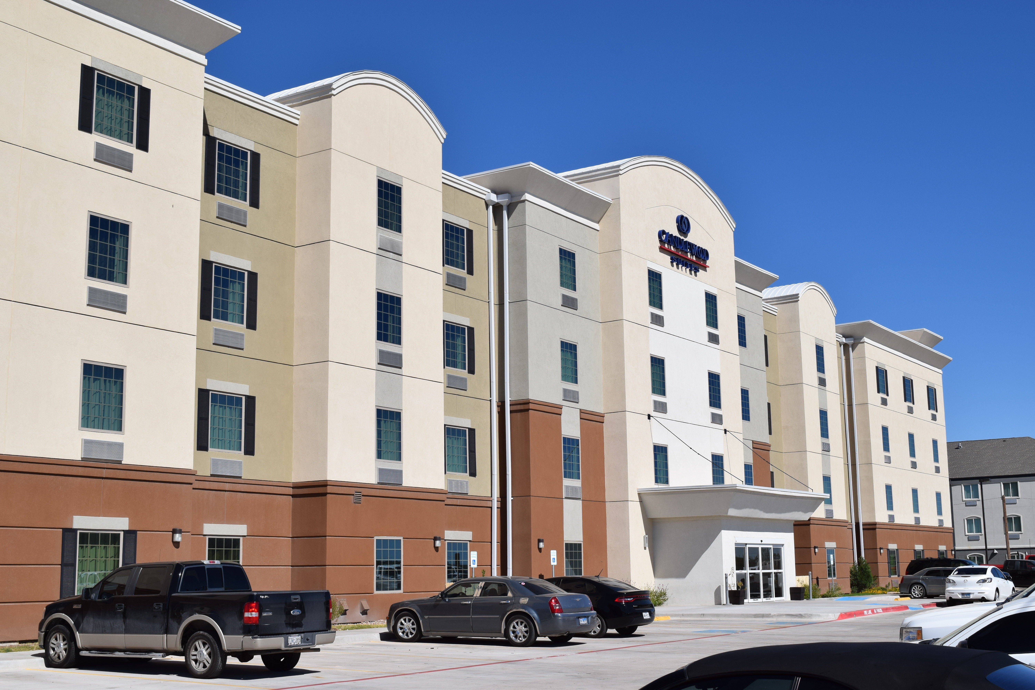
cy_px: 345
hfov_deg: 43.6
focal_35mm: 45
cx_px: 518
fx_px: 1294
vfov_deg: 29.9
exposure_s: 1/640
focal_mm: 30
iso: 200
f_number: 13
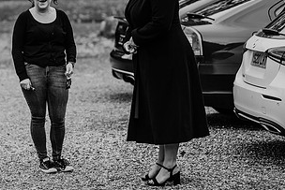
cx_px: 41
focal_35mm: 162
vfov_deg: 8.5
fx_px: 1283
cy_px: 46
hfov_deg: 12.6
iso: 100
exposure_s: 1/500
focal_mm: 85
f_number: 1.8
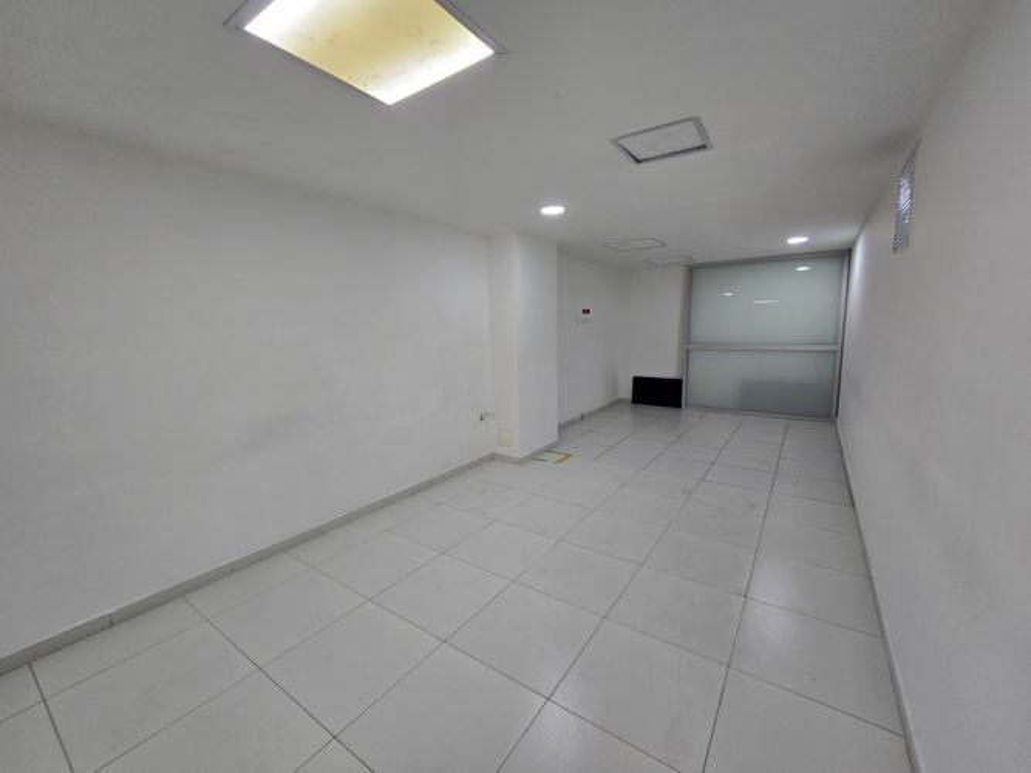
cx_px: 516
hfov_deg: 106.2
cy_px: 386
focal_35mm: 13
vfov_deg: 89.9
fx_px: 387
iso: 80
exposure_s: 1/60
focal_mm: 2.2
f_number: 2.2
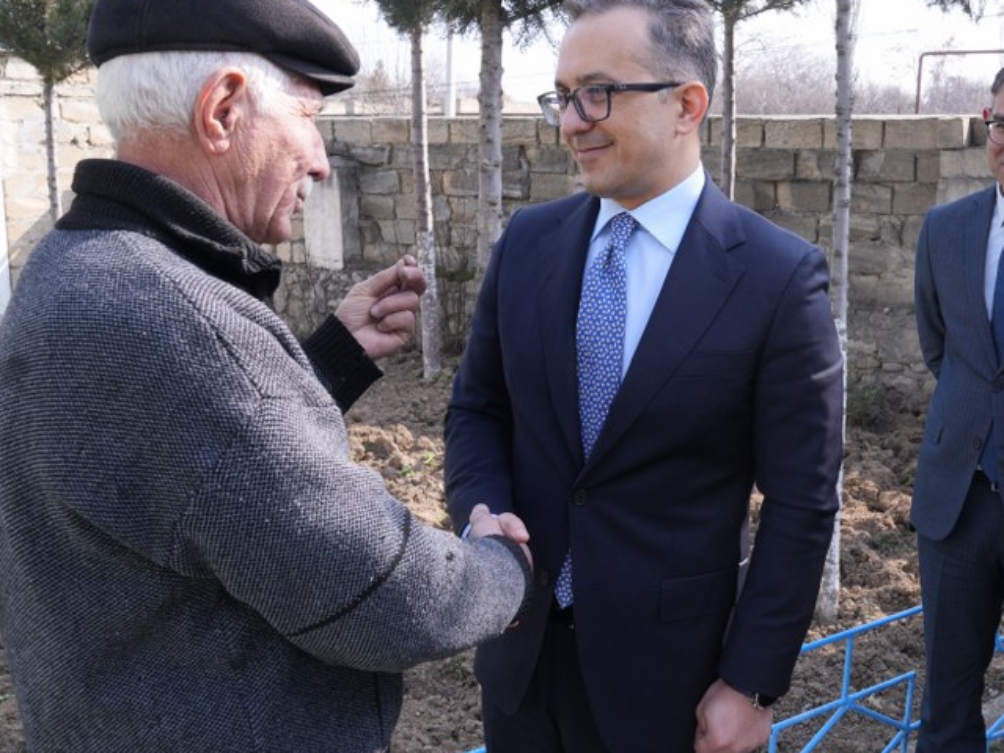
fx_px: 1073
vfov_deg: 38.4
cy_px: 288
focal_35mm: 37
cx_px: 666
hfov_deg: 49.3
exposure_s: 1/200
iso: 320
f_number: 8
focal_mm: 24
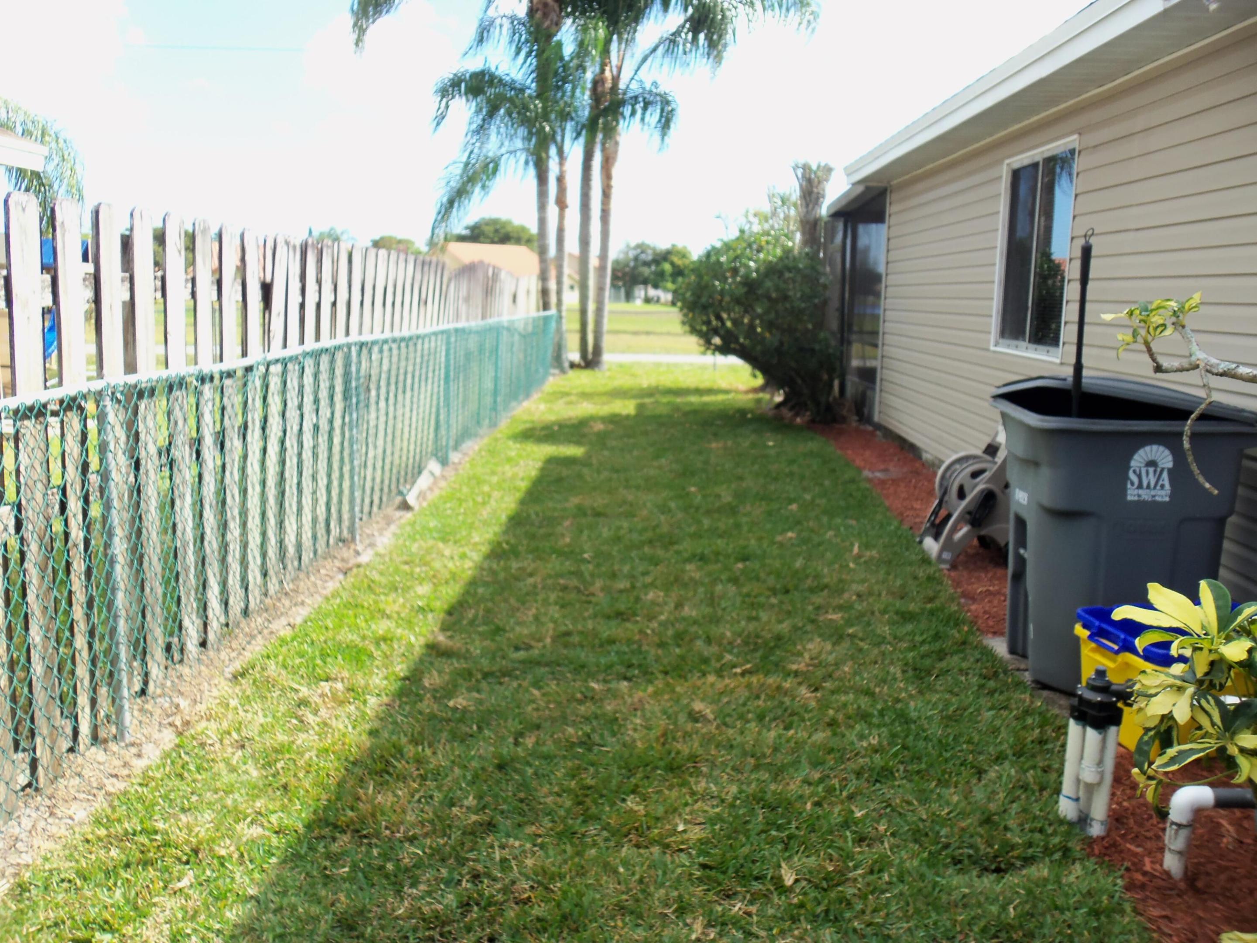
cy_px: 472
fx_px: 1053
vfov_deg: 48.2
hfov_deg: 61.7
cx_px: 628
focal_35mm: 29
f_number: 3.4
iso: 80
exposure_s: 1/250
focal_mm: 5.2
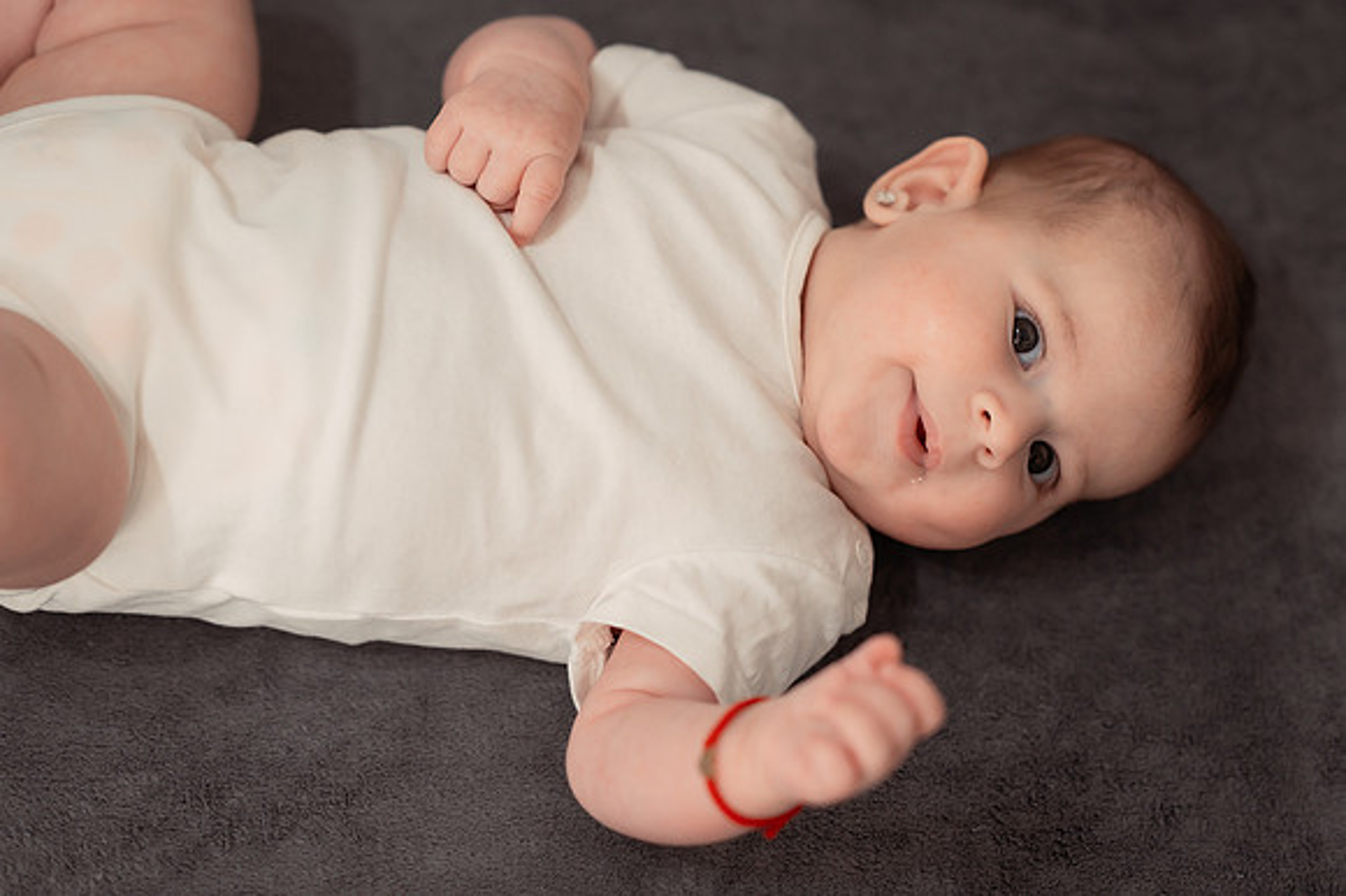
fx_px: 3430
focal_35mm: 92
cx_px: 727
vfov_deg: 14.9
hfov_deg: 22.2
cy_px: 484
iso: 1600
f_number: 2.2
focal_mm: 85
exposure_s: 1/160
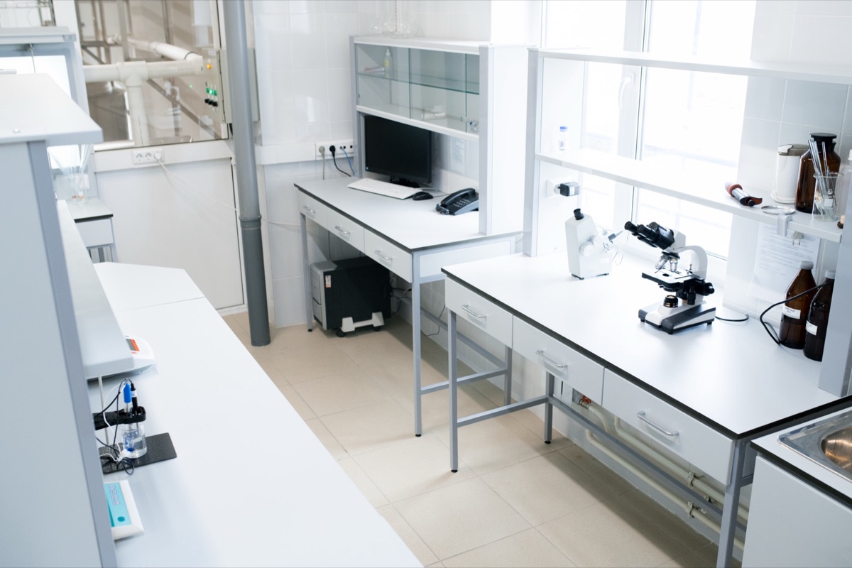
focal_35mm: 35
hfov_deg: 54.4
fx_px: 828
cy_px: 284
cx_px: 426
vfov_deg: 37.9
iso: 800
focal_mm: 35
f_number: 4.5
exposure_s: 1/160
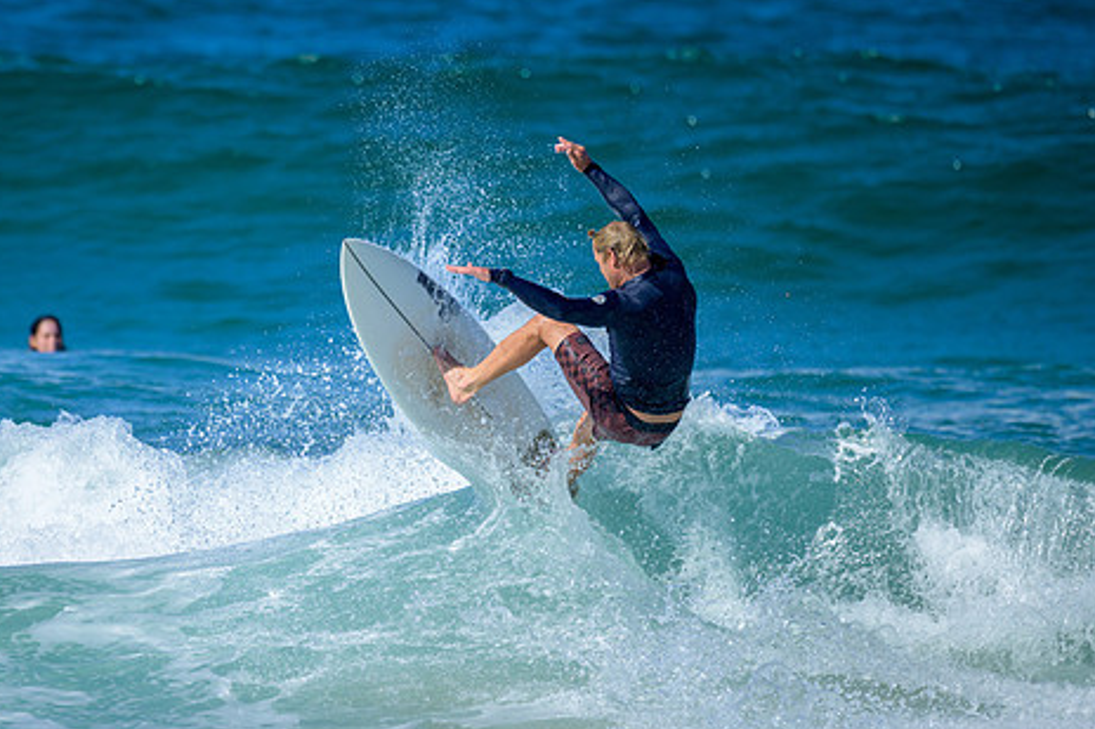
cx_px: 422
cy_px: 364
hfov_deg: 2.1
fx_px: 30435
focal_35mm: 1001
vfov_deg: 1.4
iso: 360
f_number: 6.3
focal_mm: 800
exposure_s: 1/2500
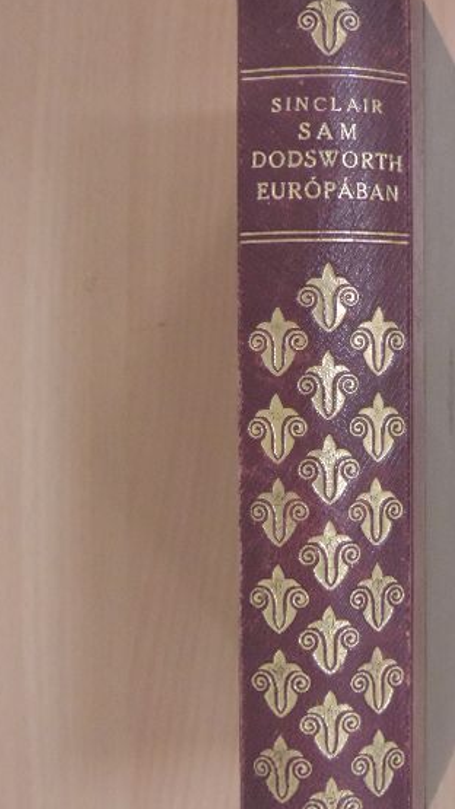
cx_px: 340
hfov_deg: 22.0
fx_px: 1159
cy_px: 413
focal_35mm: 54
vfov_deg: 38.5
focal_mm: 7.6
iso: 1600
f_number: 3.4
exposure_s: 1/100
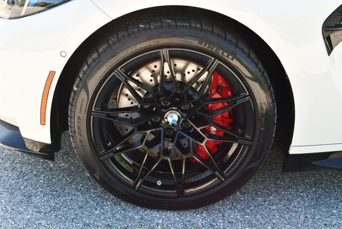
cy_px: 114
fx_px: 456
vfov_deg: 28.1
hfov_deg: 41.1
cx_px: 171
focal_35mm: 48
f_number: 5
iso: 400
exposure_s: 1/250
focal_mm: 24
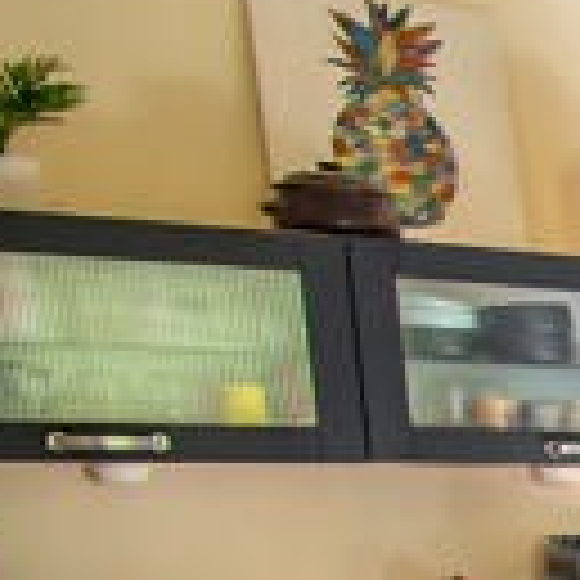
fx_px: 1498
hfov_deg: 11.9
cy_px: 771
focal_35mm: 79
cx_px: 1695
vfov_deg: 20.0
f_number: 5
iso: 800
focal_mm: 10
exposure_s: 1/60
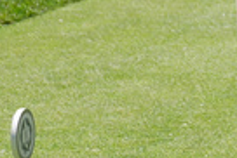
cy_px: -132
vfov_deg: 5.0
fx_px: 1786
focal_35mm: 271
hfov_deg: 7.0
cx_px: 643
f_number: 2.8
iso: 250
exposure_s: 1/3200
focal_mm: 36
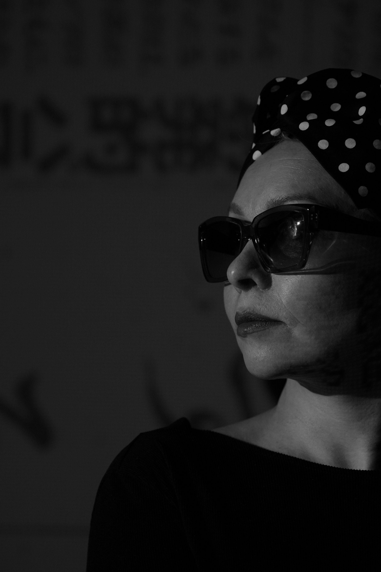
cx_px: 190
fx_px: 2159
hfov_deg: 10.1
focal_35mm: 136
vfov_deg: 15.1
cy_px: 286
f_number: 2.8
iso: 400
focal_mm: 136
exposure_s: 1/125
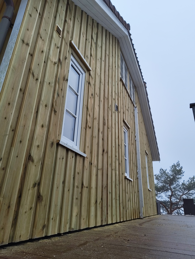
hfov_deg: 56.9
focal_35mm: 24
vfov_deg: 71.5
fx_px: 180
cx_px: 98
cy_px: 130
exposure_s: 1/162
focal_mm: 5.56
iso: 50
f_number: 1.88
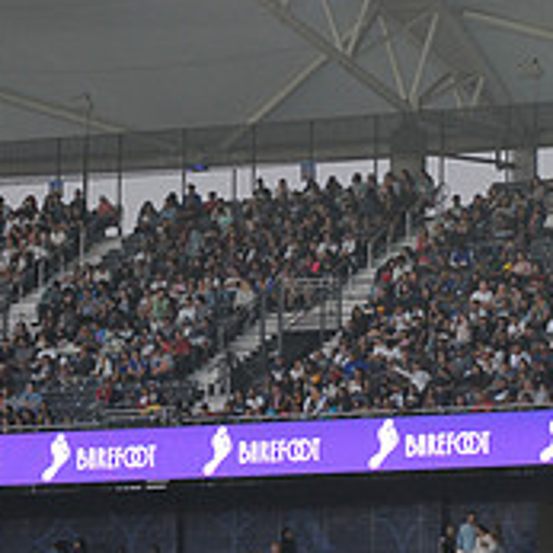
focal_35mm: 356
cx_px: 291
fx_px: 6434
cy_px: 457
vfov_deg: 4.9
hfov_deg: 4.9
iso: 1250
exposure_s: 1/1000
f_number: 2.8
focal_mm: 125
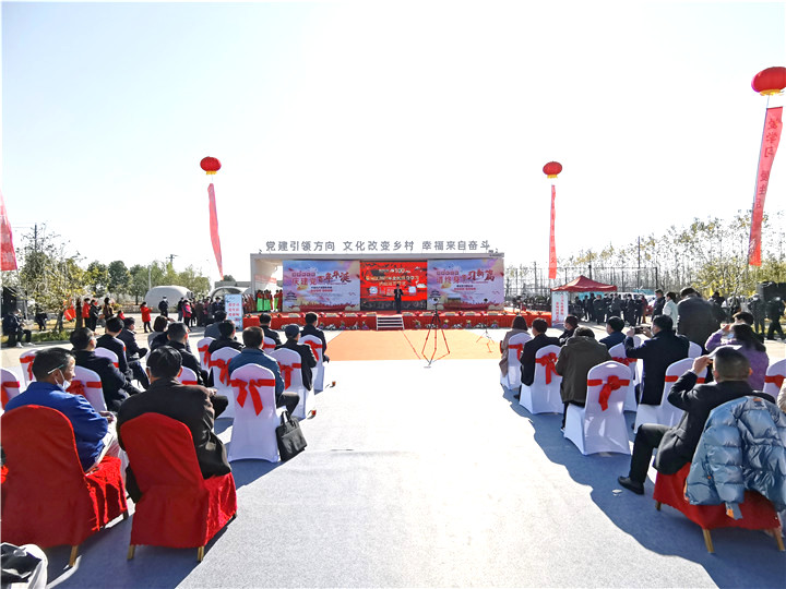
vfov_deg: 74.7
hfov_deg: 91.0
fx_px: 386
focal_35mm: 17
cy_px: 294
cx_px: 393
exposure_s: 1/5780
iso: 50
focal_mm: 2.26
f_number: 2.2
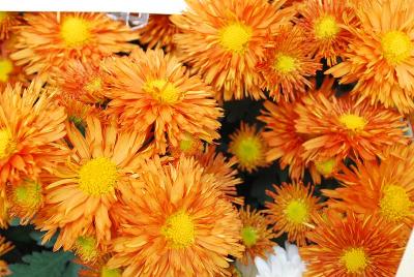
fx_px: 777
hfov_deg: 29.8
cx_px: 207
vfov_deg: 20.2
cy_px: 138
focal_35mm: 68
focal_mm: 45
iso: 200
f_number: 7.1
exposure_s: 1/60
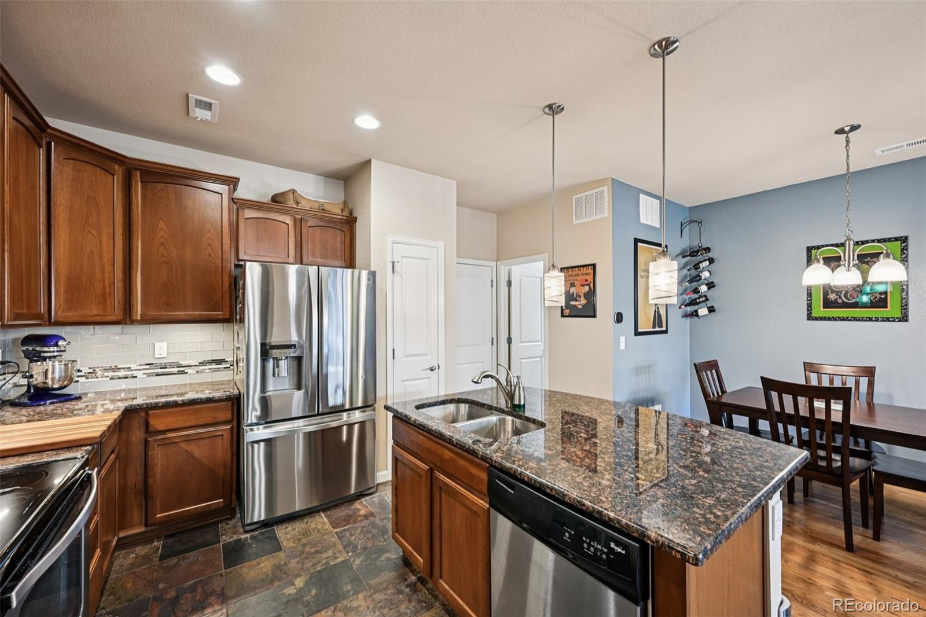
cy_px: 308
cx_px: 463
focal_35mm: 14
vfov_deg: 81.2
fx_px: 360
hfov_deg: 104.3
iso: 400
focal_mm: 14
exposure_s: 1/6
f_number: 8
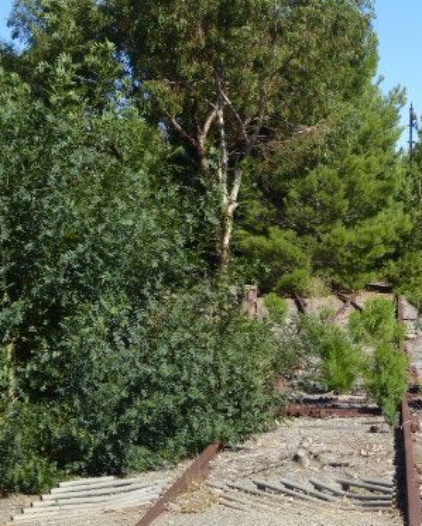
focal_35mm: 82
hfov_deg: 18.1
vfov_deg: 23.3
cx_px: 447
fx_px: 1279
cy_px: 238
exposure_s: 1/500
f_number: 4
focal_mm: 8.4
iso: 80
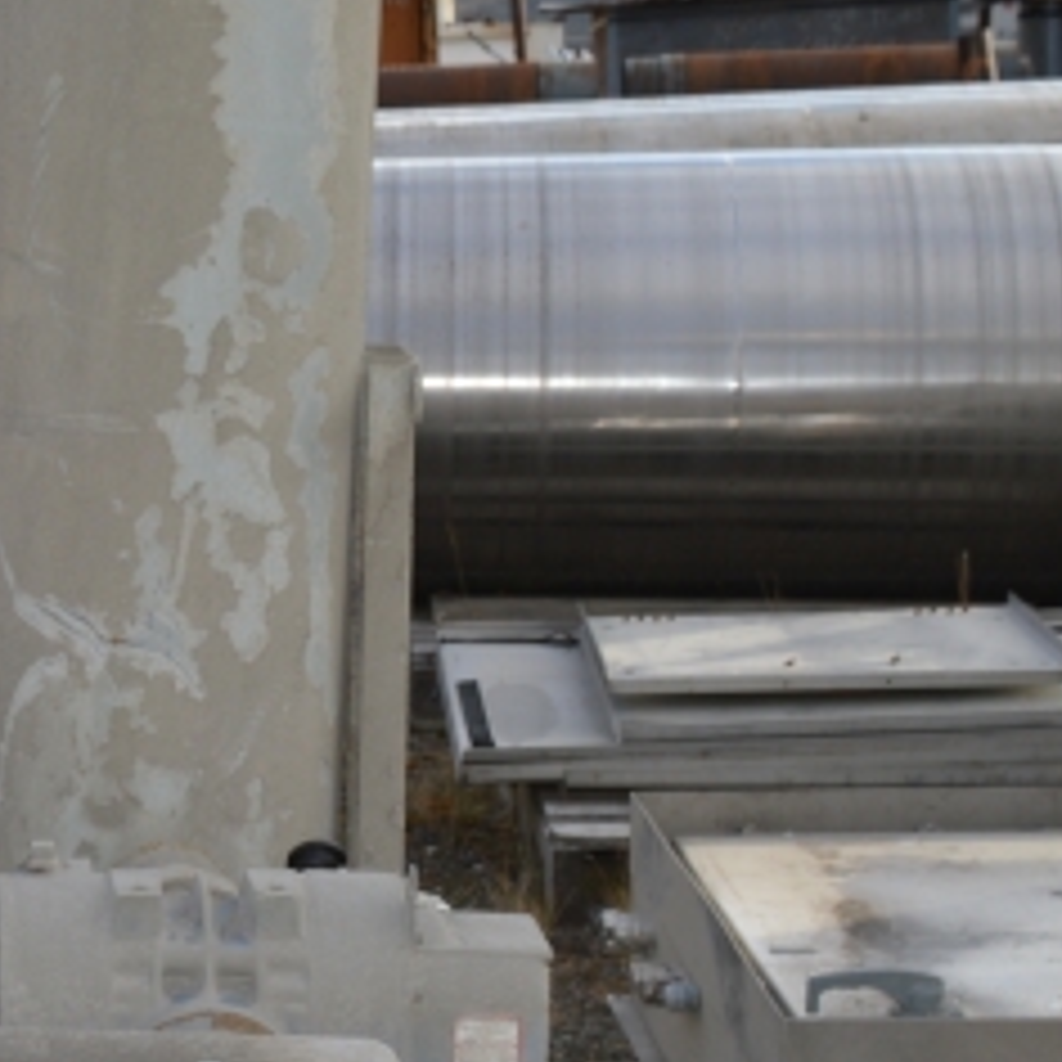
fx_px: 3367
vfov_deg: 17.9
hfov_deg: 16.0
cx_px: -644
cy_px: 628
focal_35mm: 97
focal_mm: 18
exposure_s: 1/200
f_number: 7.1
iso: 100
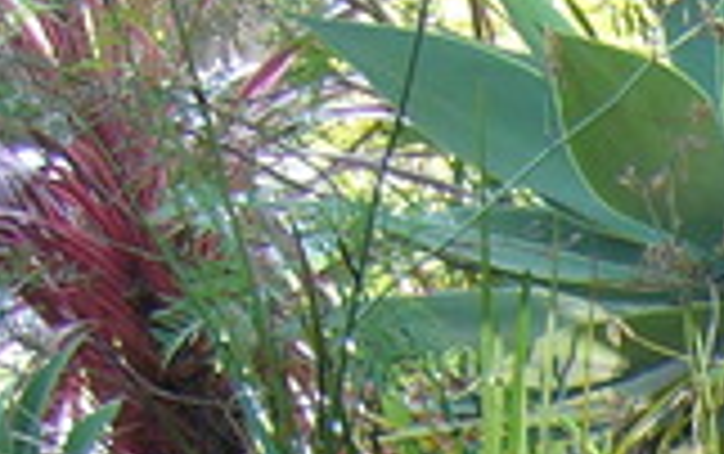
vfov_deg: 6.6
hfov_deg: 10.3
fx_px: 3634
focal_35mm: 184
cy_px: 1250
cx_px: 1551
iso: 100
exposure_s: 1/40
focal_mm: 5.8
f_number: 2.8
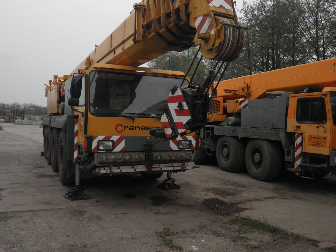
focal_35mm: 32
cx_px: 168
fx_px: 311
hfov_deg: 56.8
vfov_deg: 44.2
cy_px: 126
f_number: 9.4
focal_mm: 5.9
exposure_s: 1/50
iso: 64
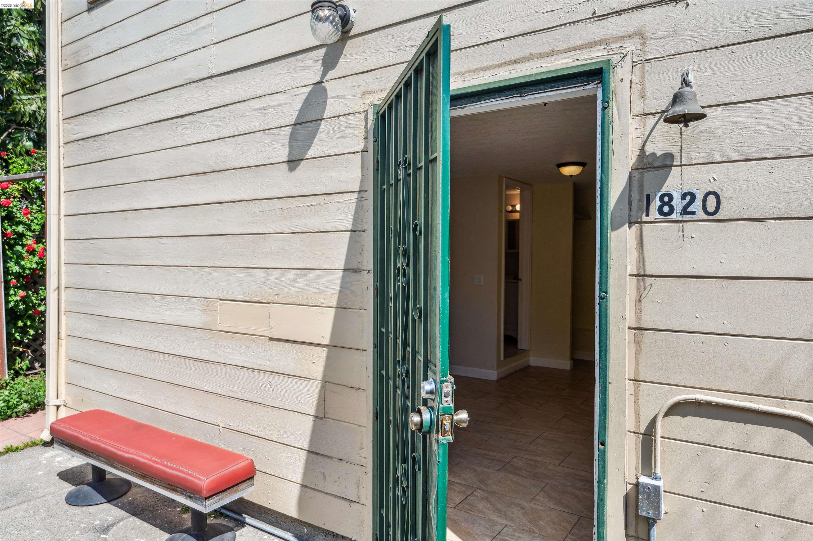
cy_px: 270
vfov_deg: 56.1
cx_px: 406
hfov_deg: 77.4
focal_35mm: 22
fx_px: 508
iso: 400
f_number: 8
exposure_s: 1/1000
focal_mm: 22.5
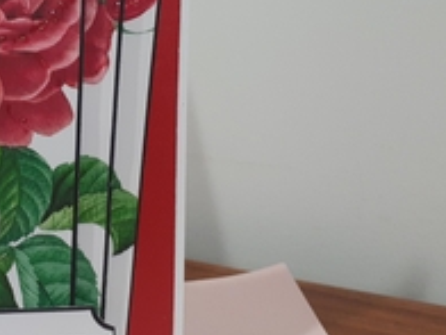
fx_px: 799
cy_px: 47
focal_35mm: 62
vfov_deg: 23.2
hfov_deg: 29.9
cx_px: 46
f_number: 1.9
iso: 200
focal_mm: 3.6
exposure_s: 1/50
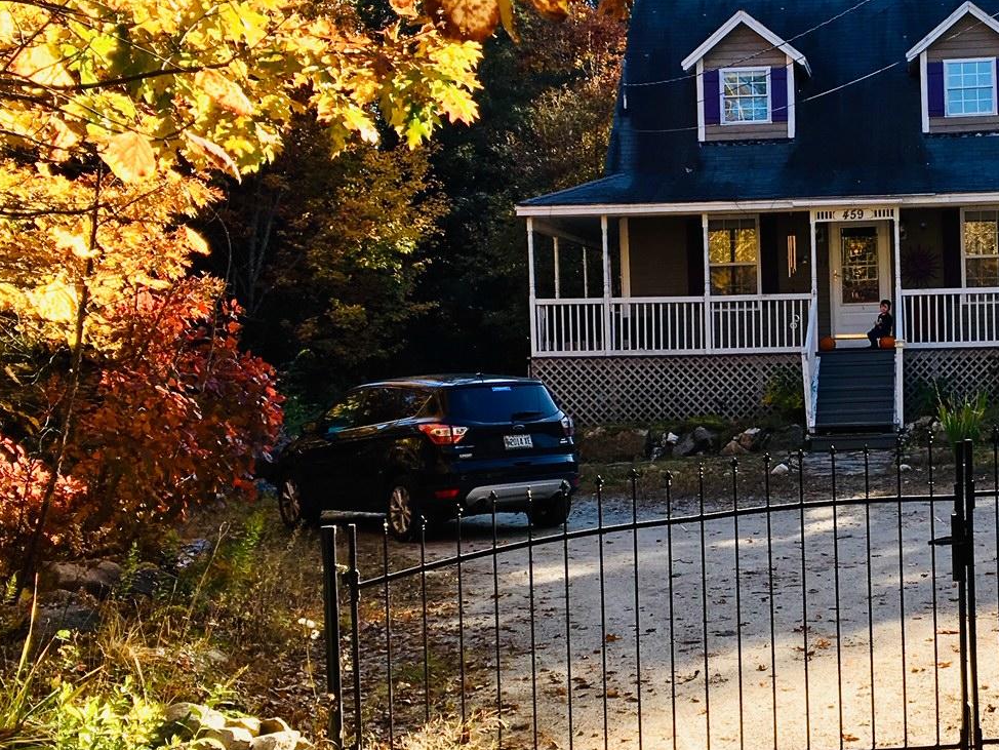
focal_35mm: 60
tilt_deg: -0.8
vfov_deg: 24.4
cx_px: 804
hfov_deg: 31.3
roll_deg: +0.2
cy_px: 396
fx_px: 1732
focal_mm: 4.15
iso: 25
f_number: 2.2
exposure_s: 1/601
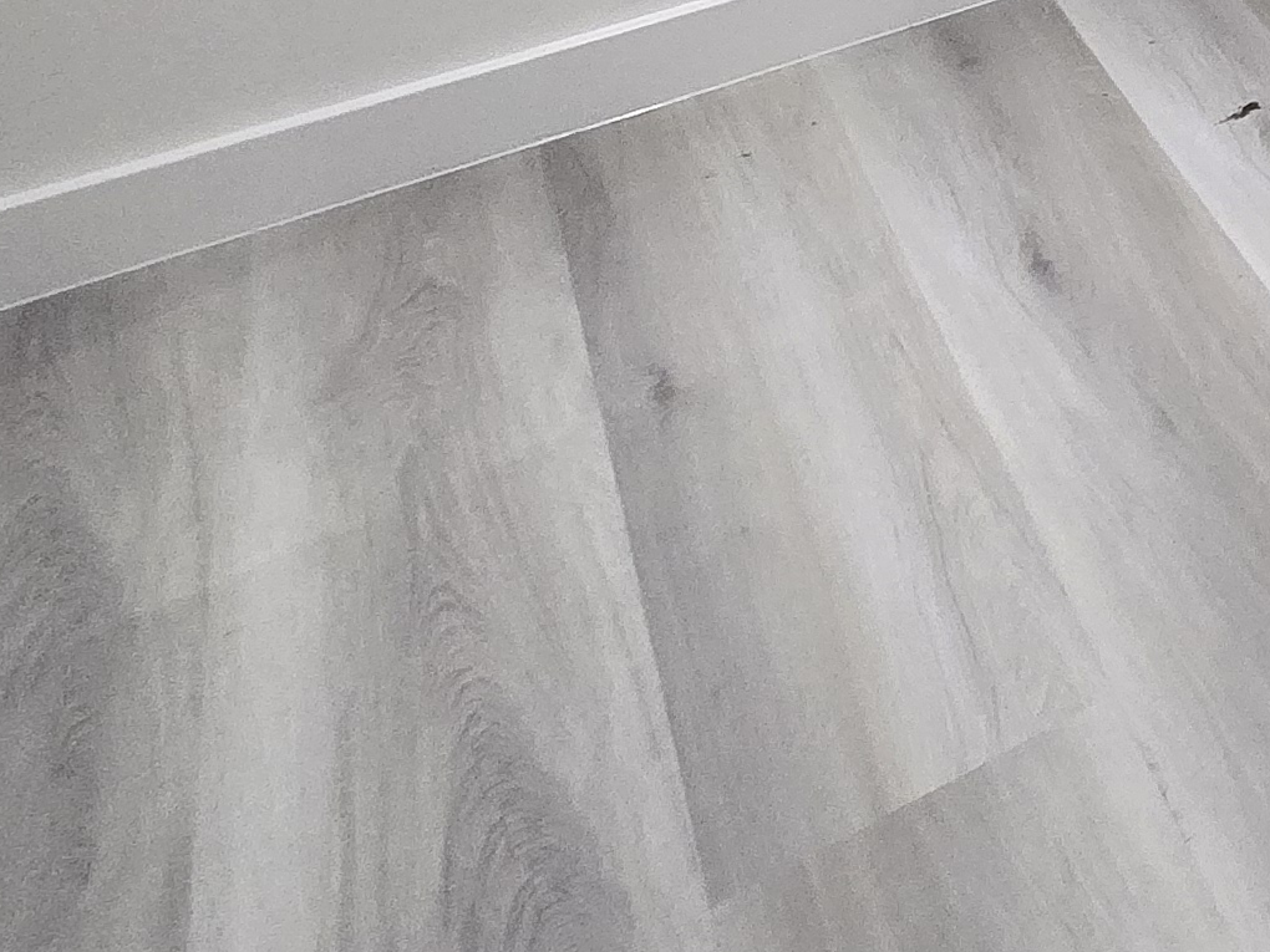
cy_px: -572
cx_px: 2293
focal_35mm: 51
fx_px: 1871
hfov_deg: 22.1
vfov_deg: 22.2
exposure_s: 1/50
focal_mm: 1.7
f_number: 2.2
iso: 250
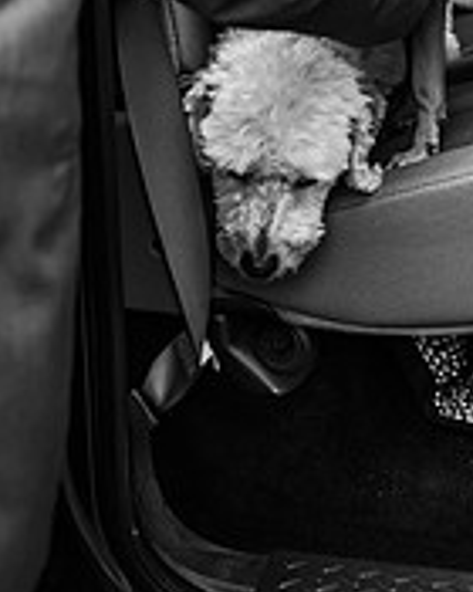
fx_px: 1645
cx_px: 367
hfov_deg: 16.3
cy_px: 41
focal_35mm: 94
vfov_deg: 19.9
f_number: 2.8
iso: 320
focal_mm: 39
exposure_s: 1/1000
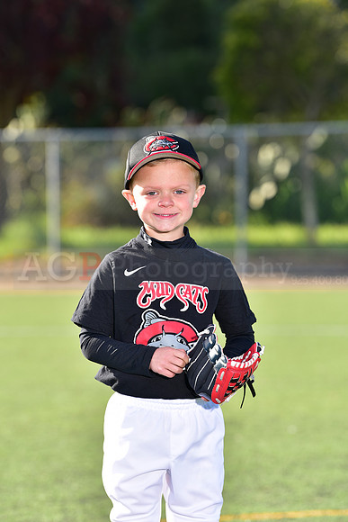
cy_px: 261
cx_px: 174
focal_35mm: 180
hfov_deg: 7.6
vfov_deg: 11.4
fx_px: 2608
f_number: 5
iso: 80
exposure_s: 1/200
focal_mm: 180
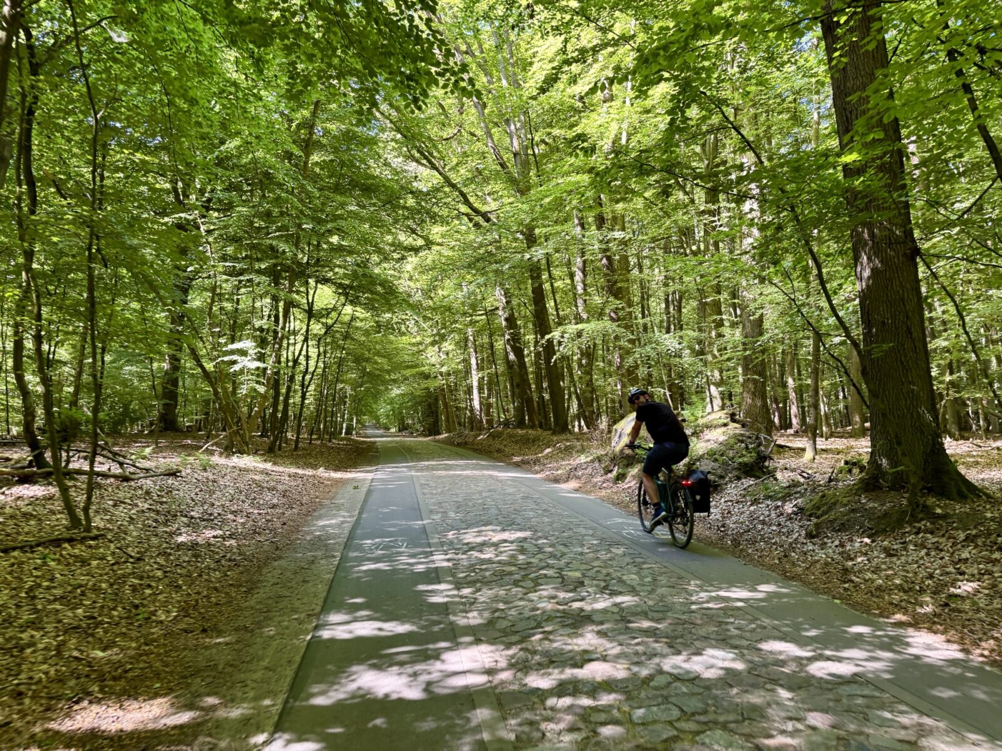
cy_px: 376
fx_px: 753
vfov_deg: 53.1
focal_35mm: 26
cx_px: 501
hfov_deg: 67.3
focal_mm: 5.96
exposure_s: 1/121
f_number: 1.6
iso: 100
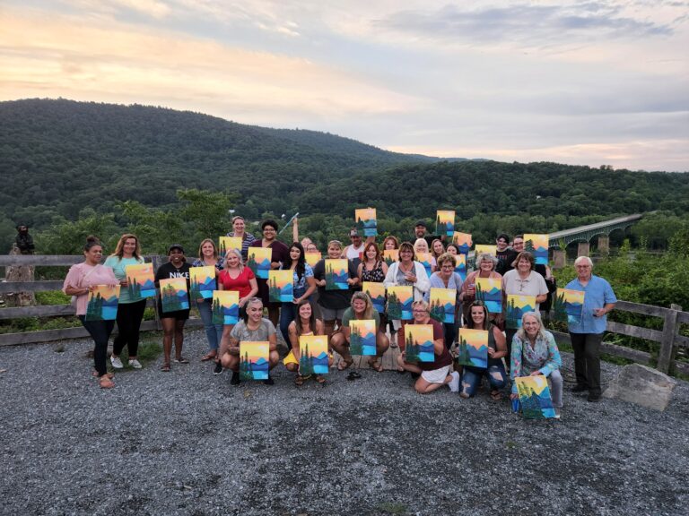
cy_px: 258
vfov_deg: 58.9
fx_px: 458
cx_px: 344
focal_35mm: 23
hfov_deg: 73.9
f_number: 1.8
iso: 125
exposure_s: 1/180
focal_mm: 5.4
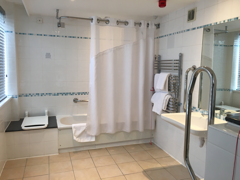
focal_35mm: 29
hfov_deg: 61.7
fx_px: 201
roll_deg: -1.2
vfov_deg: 48.2
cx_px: 120
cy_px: 90
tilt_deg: -6.2
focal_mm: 4.15
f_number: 2.2
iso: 64
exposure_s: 1/33
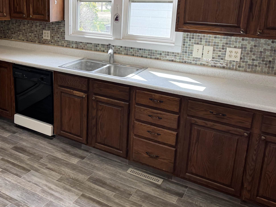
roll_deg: -0.6
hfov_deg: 46.9
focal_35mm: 38
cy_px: 59
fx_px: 303
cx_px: 64
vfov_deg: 37.1
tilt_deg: -14.1
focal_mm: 6.76
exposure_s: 1/120
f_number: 1.78
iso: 80
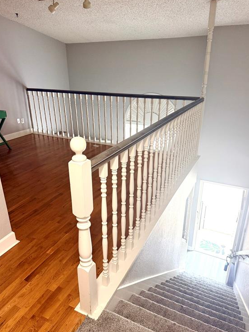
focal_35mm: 25
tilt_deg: -24.0
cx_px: 123
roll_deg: -0.4
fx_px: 240
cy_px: 168
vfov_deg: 69.4
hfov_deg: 54.9
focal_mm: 6.76
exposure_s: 1/120
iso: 320
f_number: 1.78
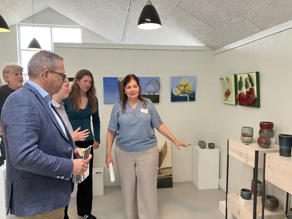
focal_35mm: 28
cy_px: 110
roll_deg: +0.0
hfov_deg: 63.4
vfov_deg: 49.7
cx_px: 146
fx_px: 236
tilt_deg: -4.1
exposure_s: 1/50
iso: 64
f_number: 1.8
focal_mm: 3.99
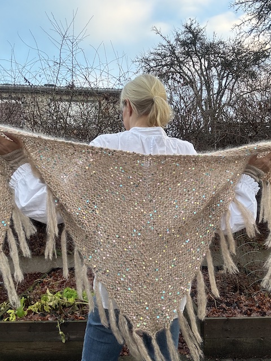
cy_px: 180
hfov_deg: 46.8
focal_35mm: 30
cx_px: 136
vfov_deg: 60.0
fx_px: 313
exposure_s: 1/121
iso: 50
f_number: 1.9
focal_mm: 2.69
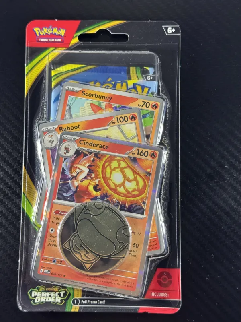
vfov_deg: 39.7
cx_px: 120
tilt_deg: -83.6
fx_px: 446
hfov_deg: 30.3
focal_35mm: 48
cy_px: 161
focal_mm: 6.76
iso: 125
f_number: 1.78
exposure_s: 1/60
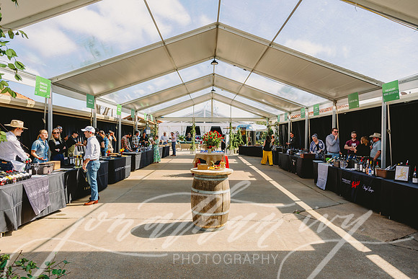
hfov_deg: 73.7
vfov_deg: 53.2
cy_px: 140
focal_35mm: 24
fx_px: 279
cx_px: 209
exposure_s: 1/200
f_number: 5.6
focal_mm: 24
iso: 125
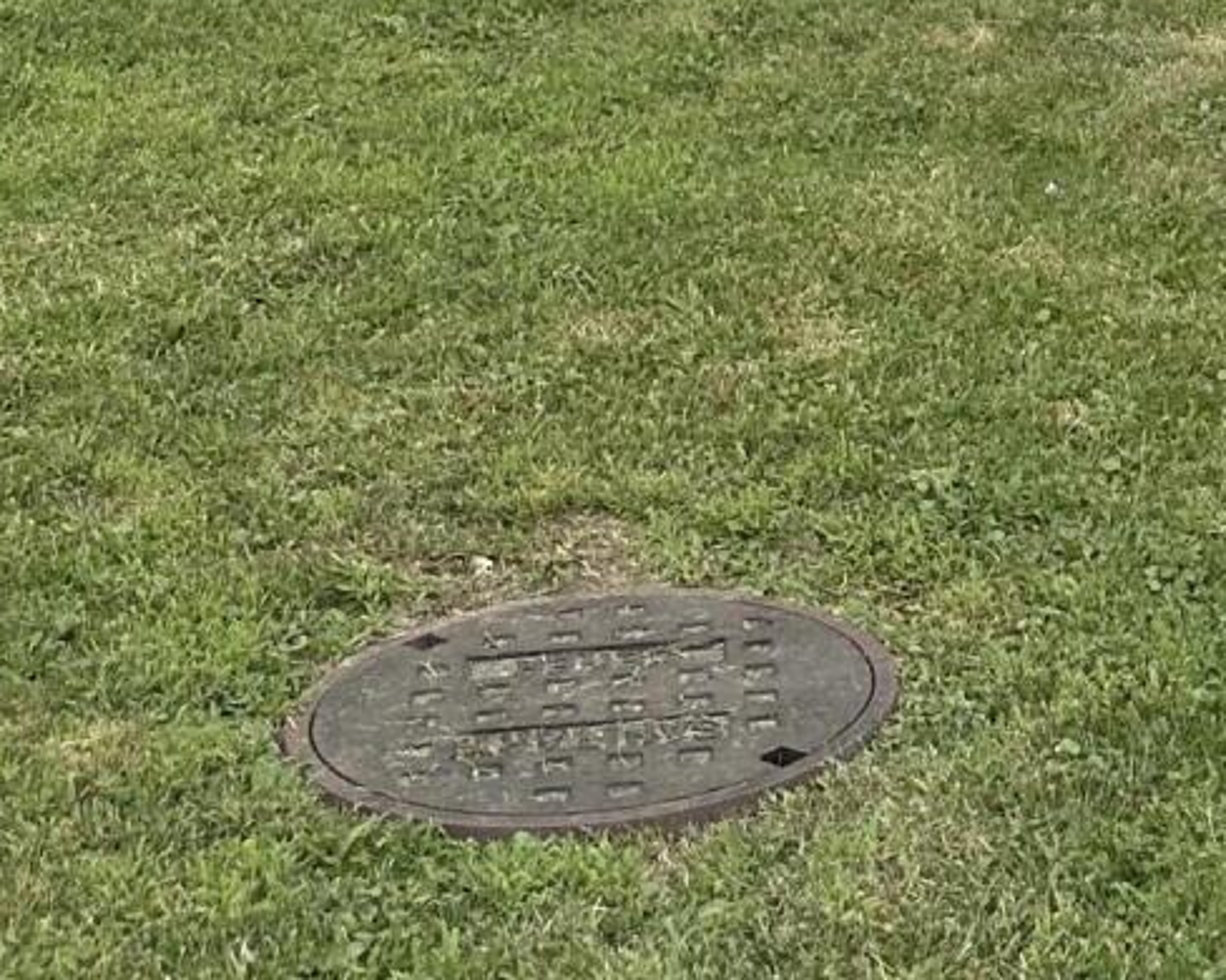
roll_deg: +0.2
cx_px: 1141
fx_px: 3482
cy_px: -1048
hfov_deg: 19.5
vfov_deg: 13.5
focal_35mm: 96
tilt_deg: +5.8
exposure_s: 1/4762
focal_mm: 6.86
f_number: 1.78
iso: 80
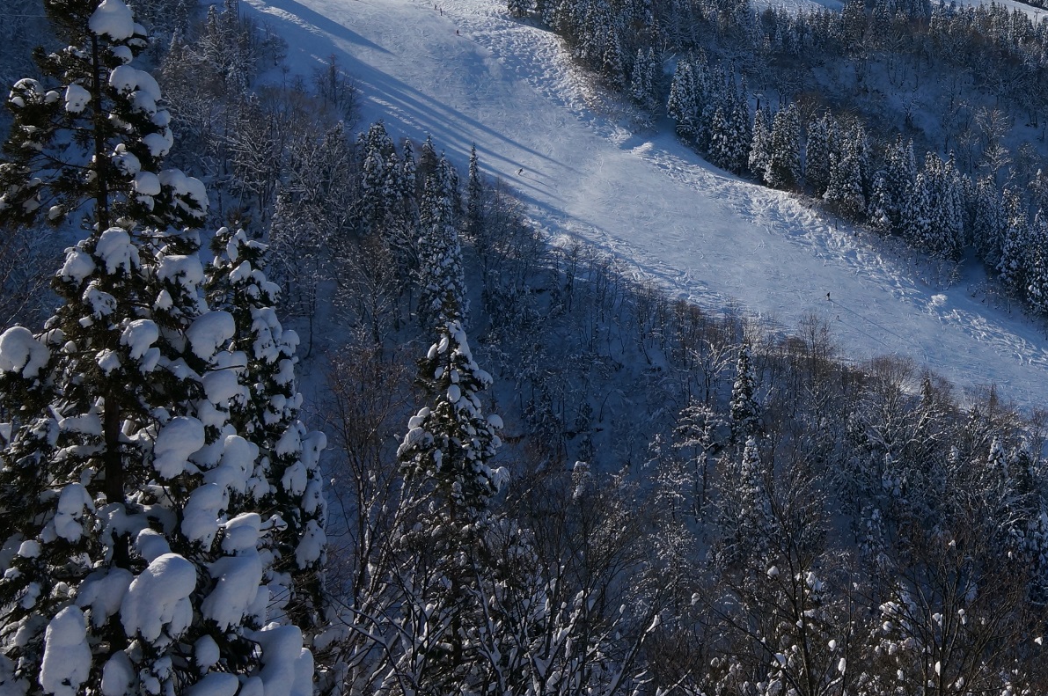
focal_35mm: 48
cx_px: 865
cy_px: 201
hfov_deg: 39.4
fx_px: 1391
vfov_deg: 27.8
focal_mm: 19
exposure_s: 1/1000
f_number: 13
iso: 400
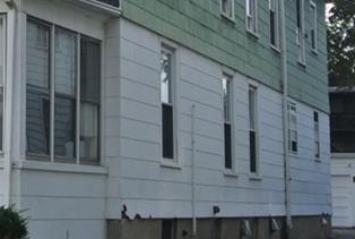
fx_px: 1127
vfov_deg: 11.9
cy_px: -7
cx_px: -89
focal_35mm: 114
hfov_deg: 17.0
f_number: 4.5
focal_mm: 13.1
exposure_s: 1/400
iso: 100
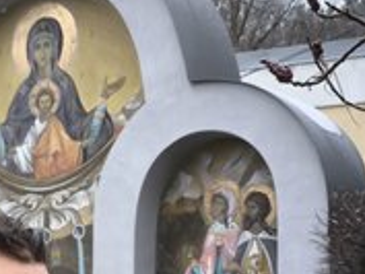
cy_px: 270
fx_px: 1192
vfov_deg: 13.0
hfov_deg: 17.1
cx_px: 25
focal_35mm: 113
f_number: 1.9
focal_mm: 7.1
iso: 160
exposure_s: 1/100
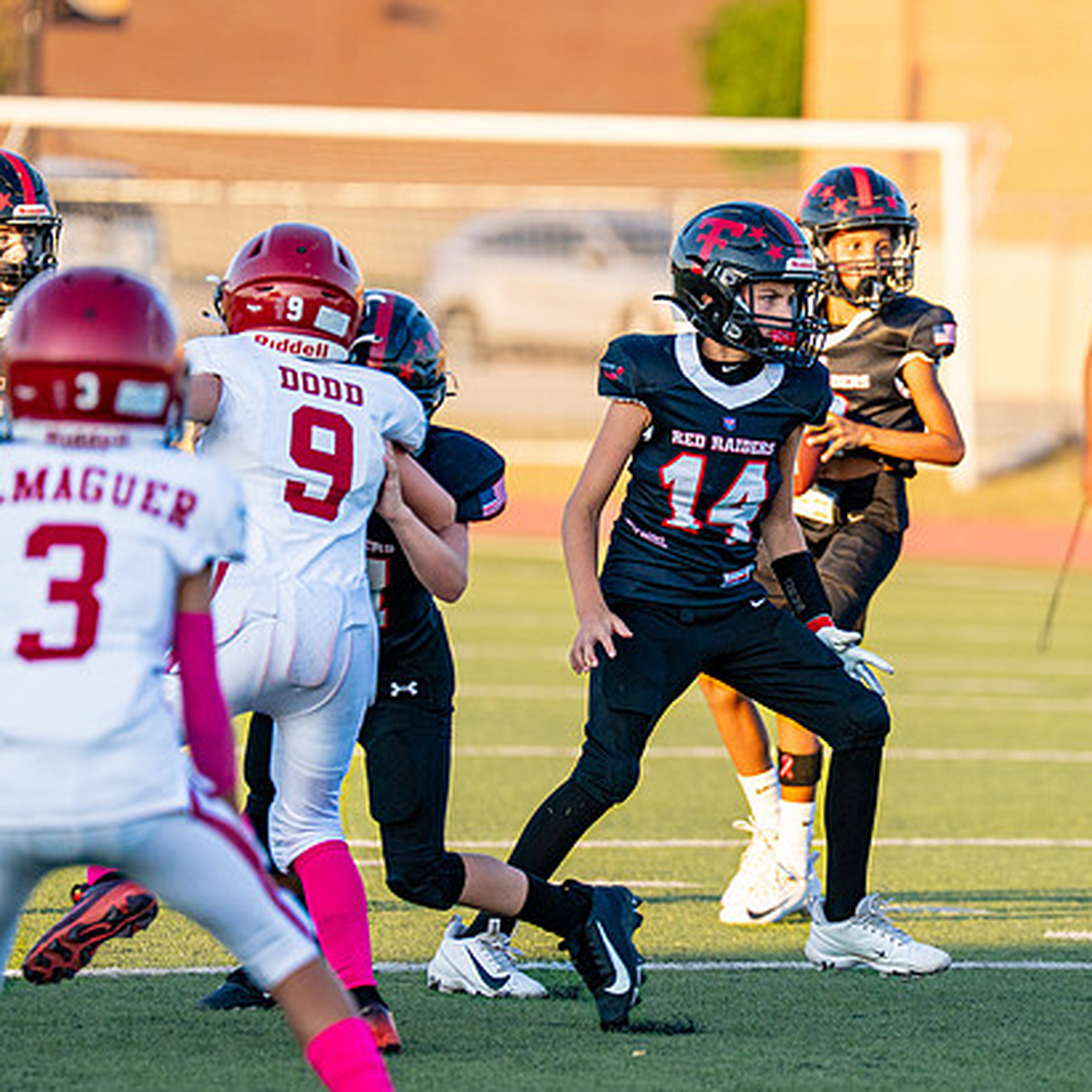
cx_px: 991
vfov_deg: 4.3
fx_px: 14633
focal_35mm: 410
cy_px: 485
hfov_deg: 4.3
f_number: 2.8
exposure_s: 1/1000
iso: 160
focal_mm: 200
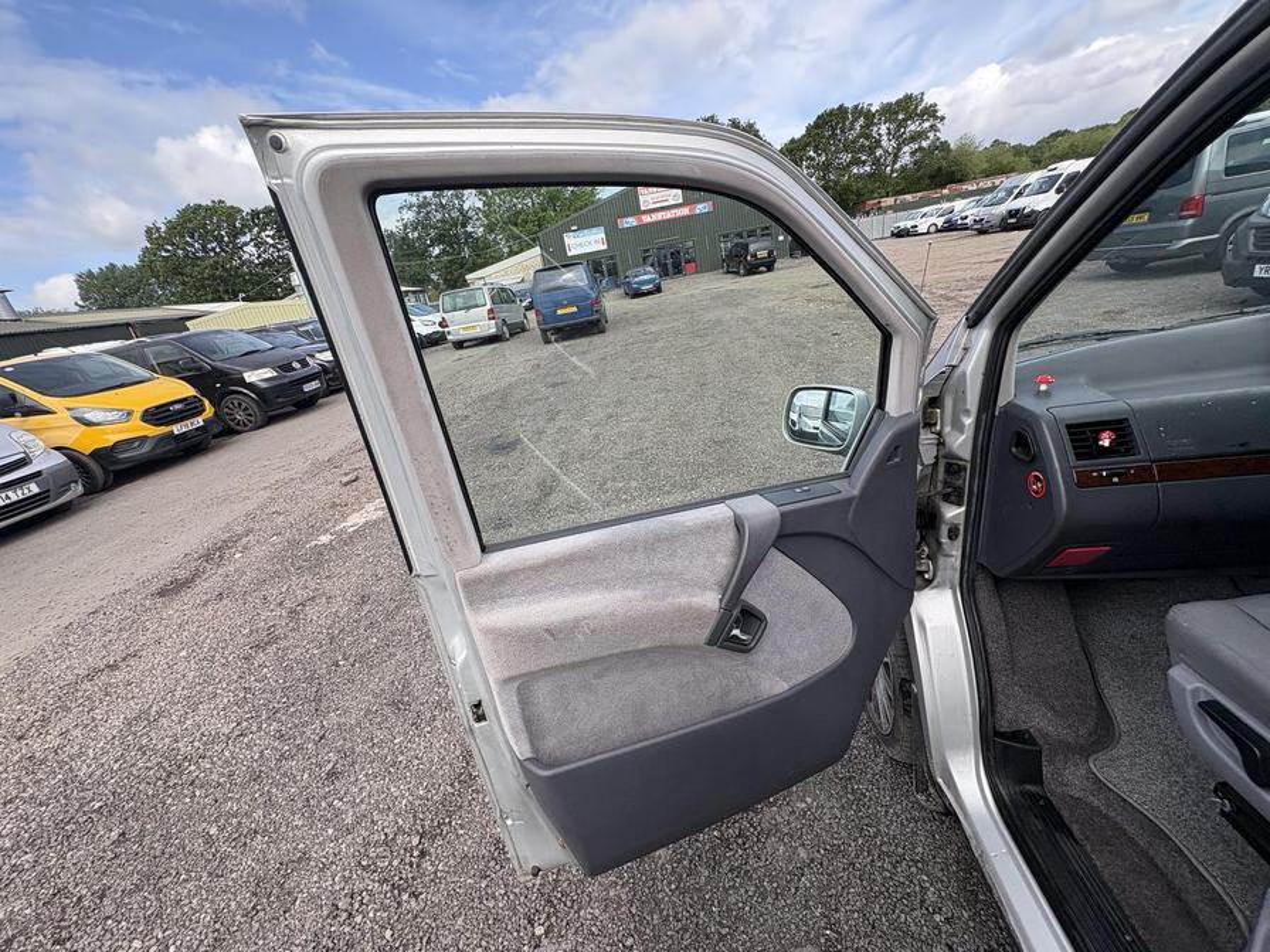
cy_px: 476
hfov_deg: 102.1
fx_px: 514
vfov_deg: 85.7
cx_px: 635
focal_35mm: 14
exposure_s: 1/587
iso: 40
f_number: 2.2
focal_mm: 2.22
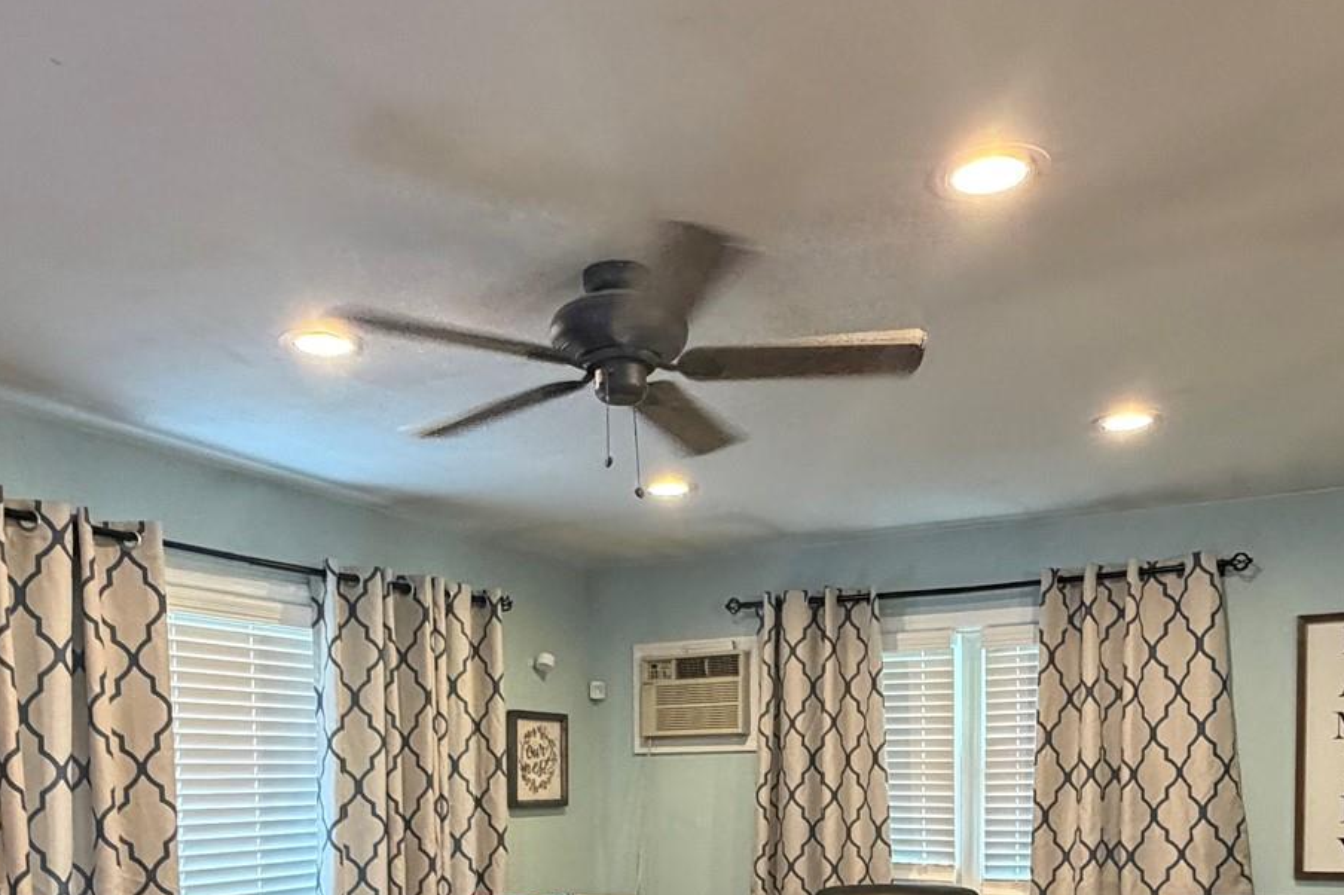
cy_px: 840
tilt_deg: -3.2
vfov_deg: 36.9
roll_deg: +0.0
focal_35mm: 33
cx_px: 682
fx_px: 1231
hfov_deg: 57.2
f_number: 2.2
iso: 500
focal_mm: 2.22
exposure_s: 1/60
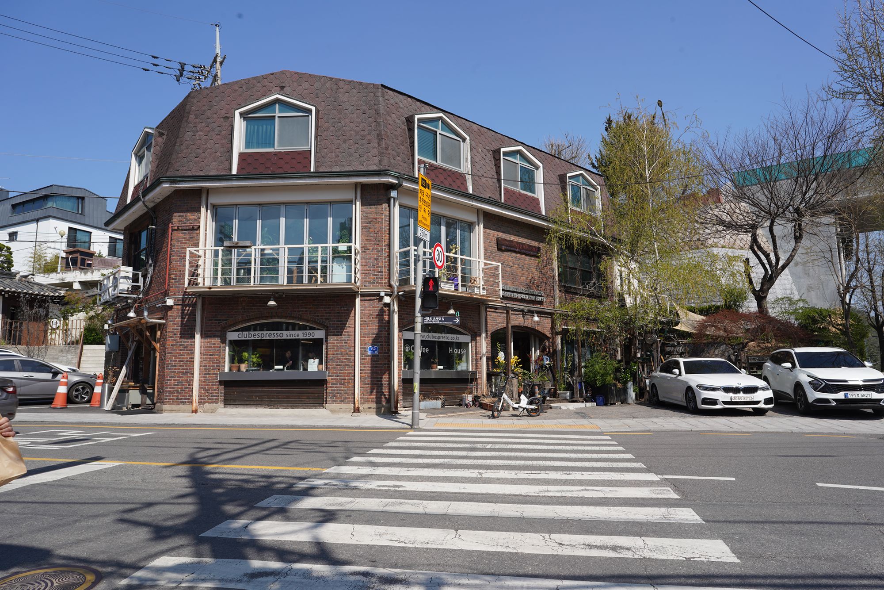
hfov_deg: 73.7
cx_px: 442
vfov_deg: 53.1
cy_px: 295
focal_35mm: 24
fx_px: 589
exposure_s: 1/100
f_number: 14
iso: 100
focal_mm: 24
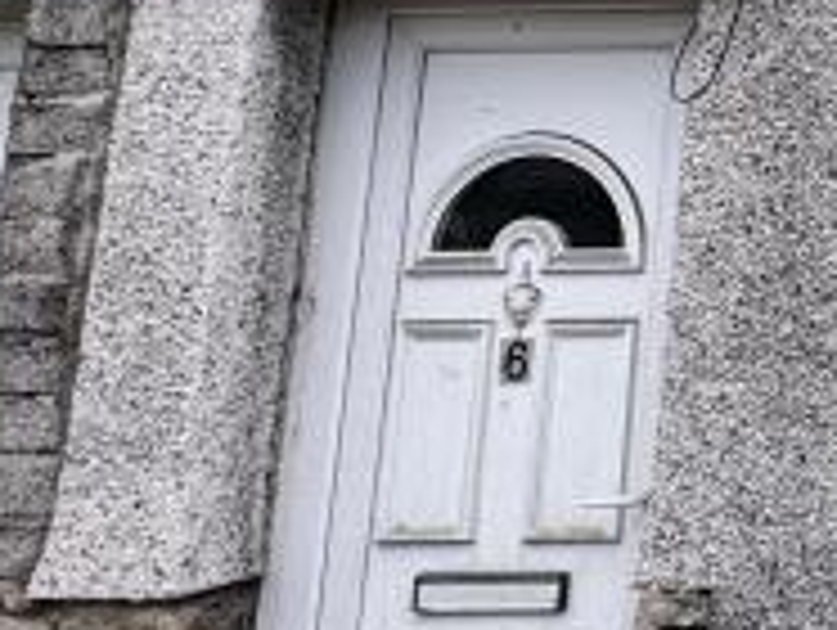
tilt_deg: +12.8
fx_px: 1864
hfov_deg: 18.9
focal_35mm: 77
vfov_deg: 18.1
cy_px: -140
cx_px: 1544
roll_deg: +0.2
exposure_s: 1/993
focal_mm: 2.22
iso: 50
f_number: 2.2
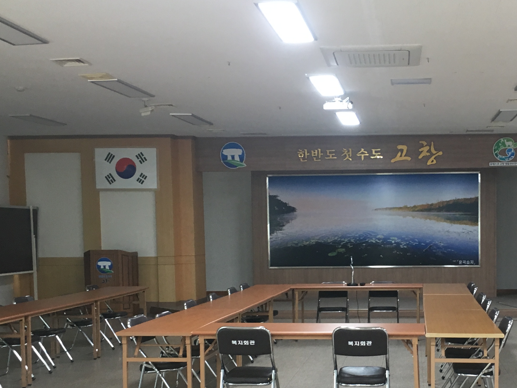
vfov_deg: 26.7
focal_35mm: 54
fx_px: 807
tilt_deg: -3.5
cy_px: 285
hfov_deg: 35.0
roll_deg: +1.6
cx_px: 368
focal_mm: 4.15
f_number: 2.2
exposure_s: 1/30
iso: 80
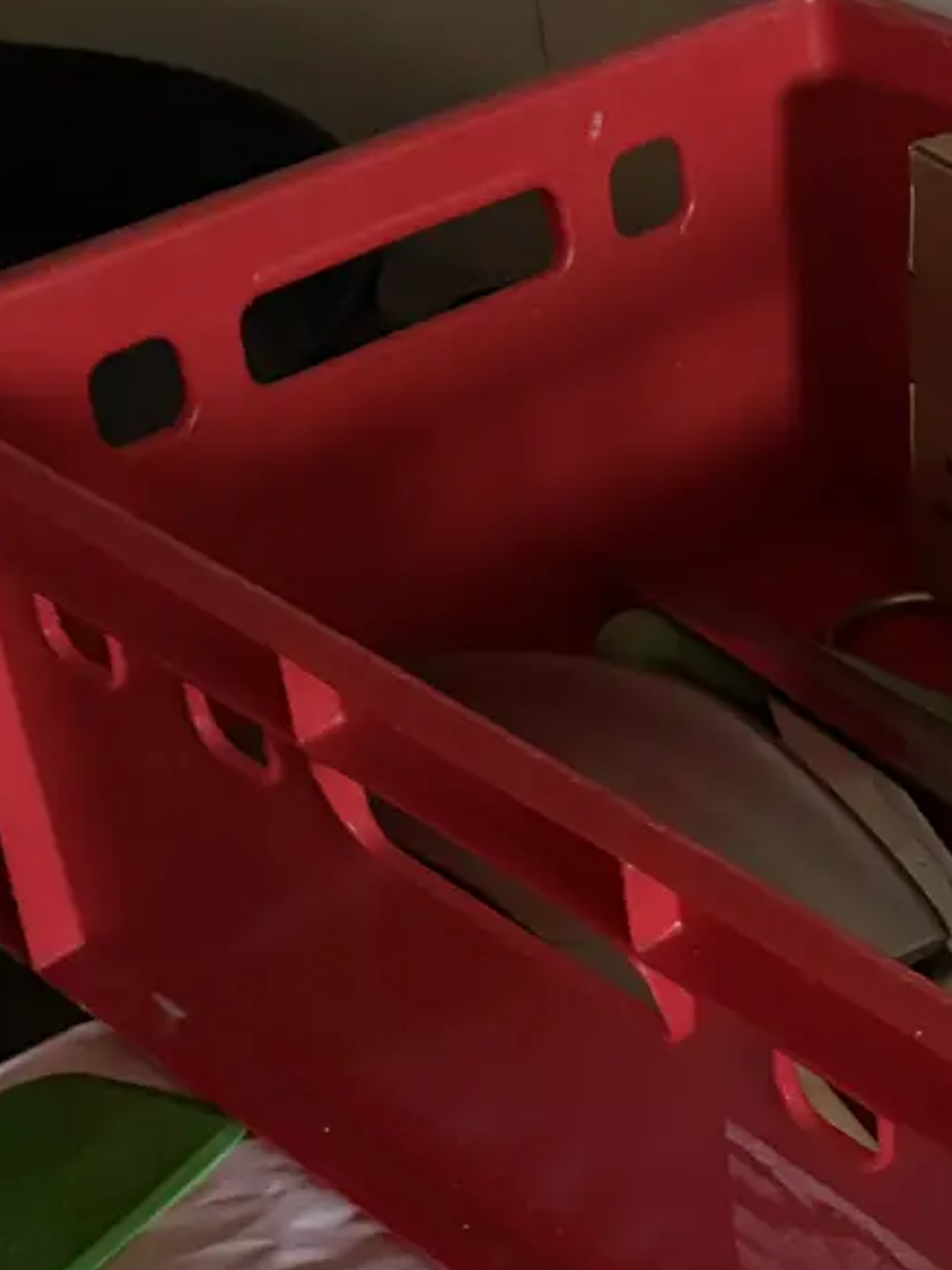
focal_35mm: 86
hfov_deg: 16.2
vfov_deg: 22.7
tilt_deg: -32.6
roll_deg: +0.5
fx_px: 3154
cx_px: 1250
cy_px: 716
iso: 800
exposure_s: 1/25
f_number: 1.6
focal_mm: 5.96
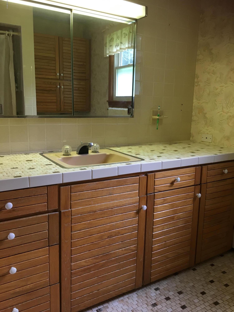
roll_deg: -1.2
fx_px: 261
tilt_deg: -10.4
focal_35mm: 29
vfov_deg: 61.7
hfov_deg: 48.2
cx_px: 117
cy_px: 156
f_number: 2.2
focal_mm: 4.15
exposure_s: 1/30
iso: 80
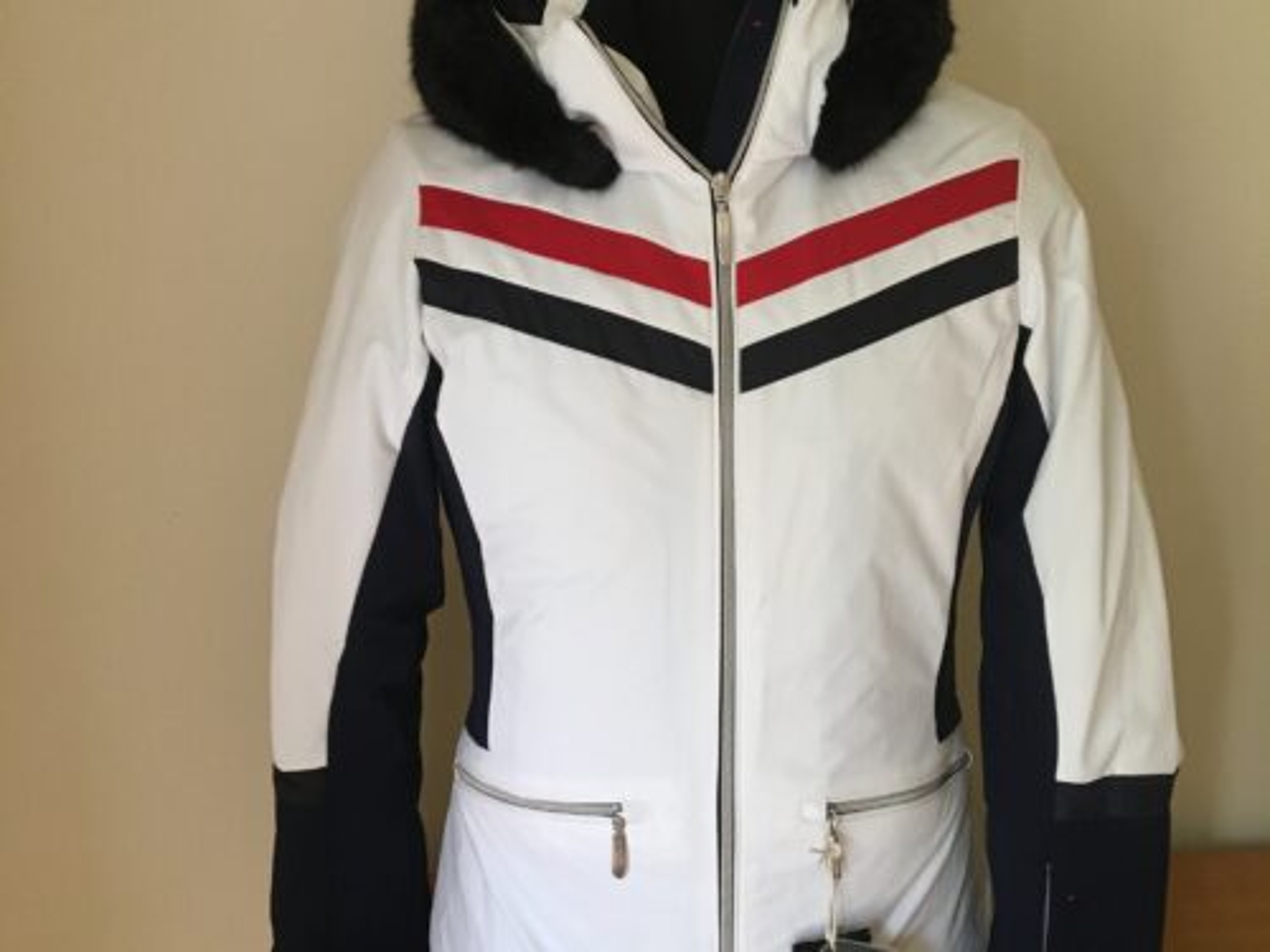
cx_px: 635
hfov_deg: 61.7
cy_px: 476
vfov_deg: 48.2
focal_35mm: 29
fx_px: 1064
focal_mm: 4.15
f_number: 2.2
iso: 160
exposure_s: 1/33
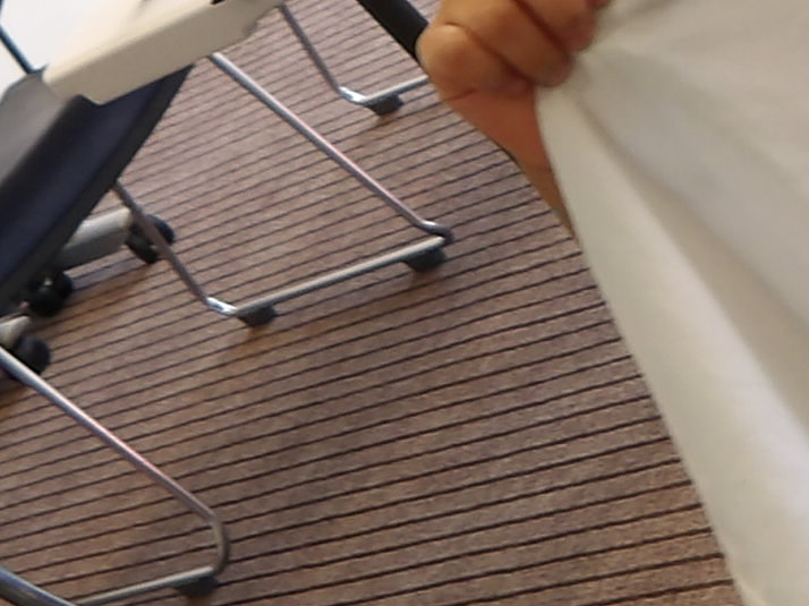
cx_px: 1006
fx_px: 3224
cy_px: 36
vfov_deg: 10.7
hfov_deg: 13.8
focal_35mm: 138
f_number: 3
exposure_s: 1/48
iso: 100
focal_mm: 4.9
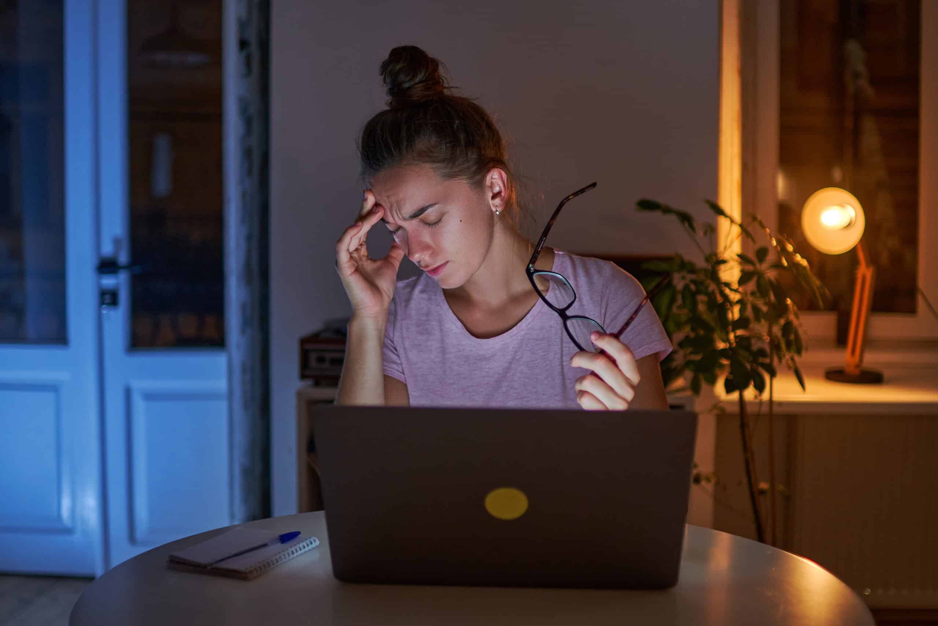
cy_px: 313
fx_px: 1172
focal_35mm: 45
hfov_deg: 43.6
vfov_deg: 29.9
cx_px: 469
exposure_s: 1/50
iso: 160
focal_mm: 30
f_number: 1.4
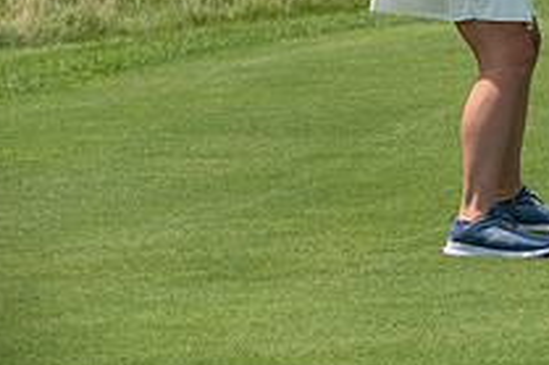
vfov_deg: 4.8
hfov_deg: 7.2
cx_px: 738
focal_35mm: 283
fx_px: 4312
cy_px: -102
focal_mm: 102
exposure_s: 1/2500
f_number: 5
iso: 250
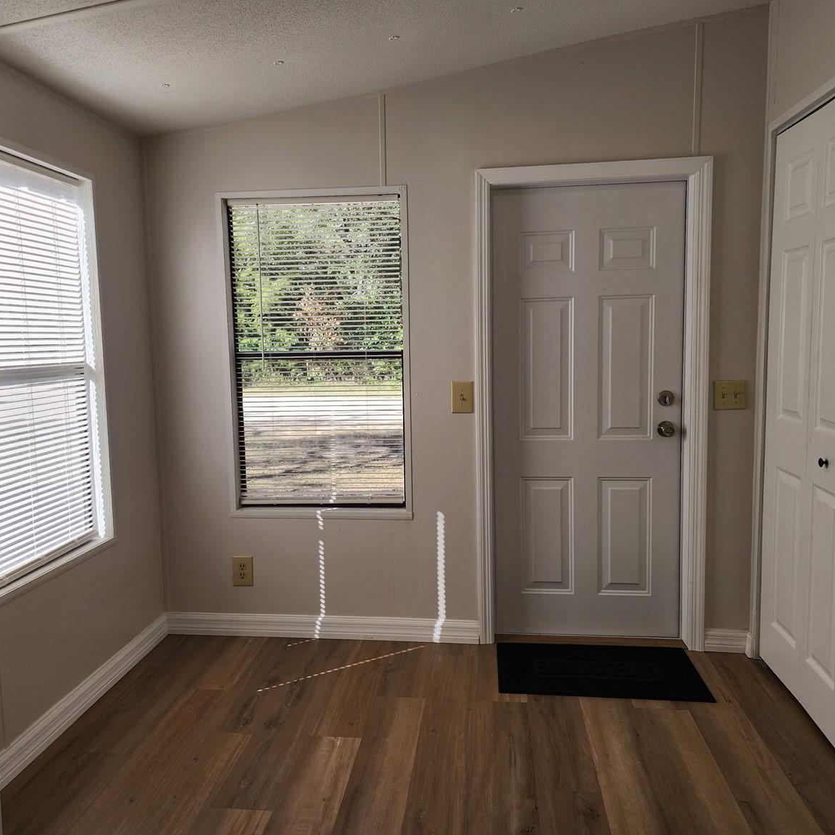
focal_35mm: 28
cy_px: 415
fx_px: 764
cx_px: 383
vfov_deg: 57.3
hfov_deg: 57.2
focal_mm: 6.4
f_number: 1.8
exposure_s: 1/183
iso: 12
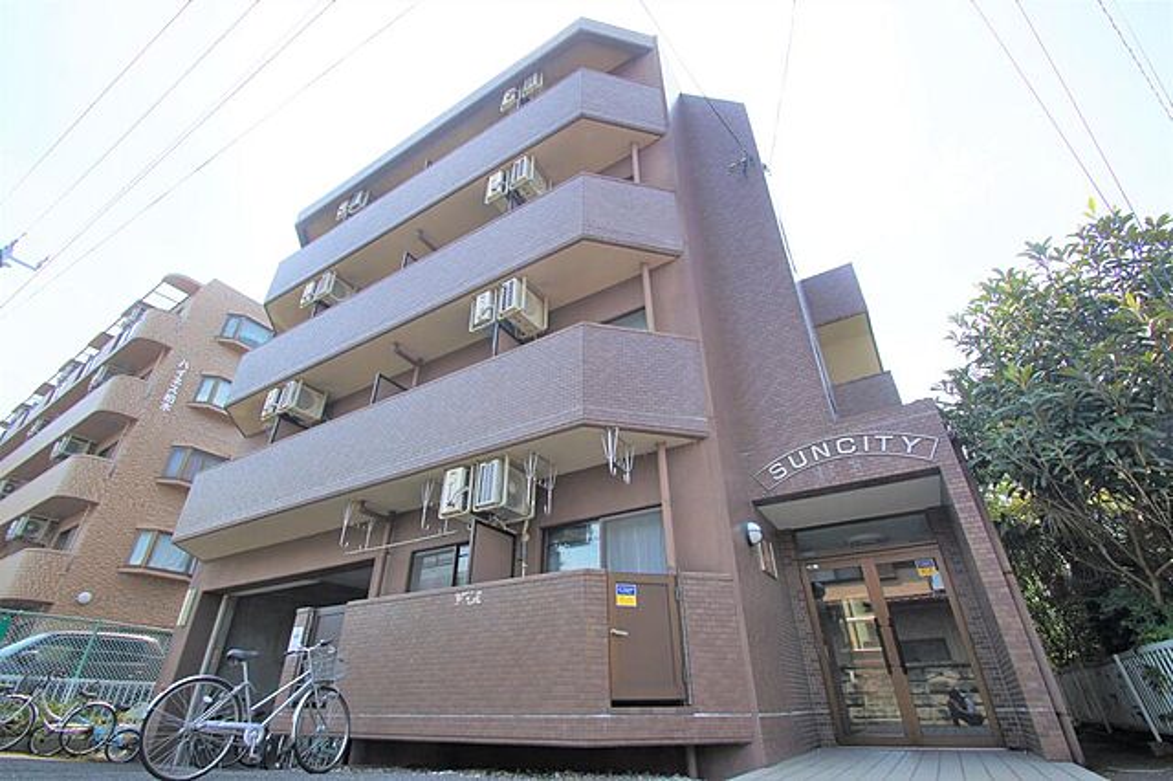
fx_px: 488
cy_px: 390
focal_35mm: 15
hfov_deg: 100.4
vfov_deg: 77.3
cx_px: 586
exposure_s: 1/125
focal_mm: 10
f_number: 7.1
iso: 100
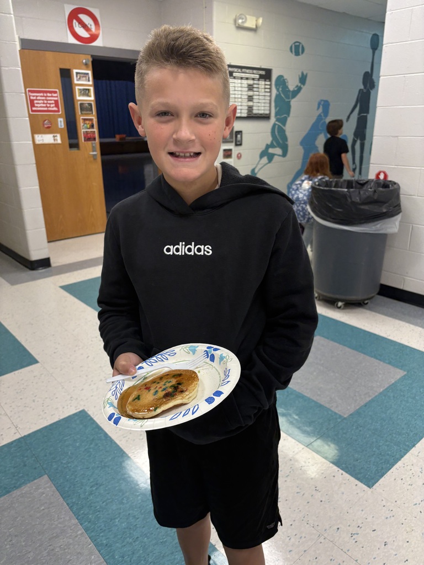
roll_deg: +0.4
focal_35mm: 26
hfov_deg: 53.1
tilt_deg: -19.9
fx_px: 425
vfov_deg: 67.3
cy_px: 282
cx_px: 212
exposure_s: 1/60
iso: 64
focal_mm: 5.96
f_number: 1.6
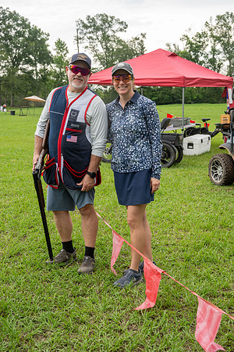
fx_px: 487
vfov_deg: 39.6
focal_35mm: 50
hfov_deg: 27.0
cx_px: 117
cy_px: 176
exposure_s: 1/100
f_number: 6.3
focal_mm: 50
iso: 110
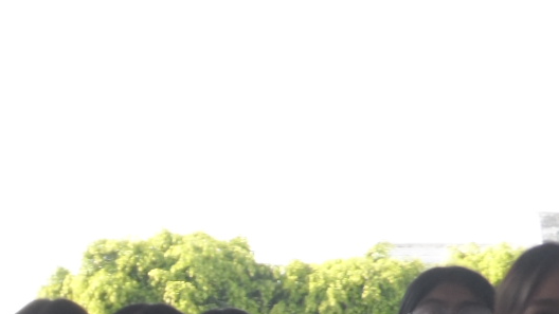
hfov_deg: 12.6
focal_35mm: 168
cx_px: -19
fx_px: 2490
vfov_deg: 7.0
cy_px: 606
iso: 80
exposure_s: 1/180
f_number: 3.7
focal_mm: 6.8
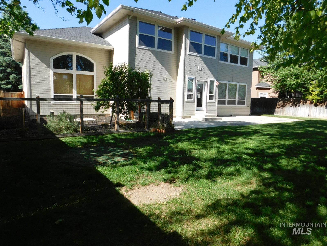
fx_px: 217
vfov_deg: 58.9
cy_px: 123
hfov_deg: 73.9
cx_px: 164
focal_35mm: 23
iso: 125
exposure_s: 1/800
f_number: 3
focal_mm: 4
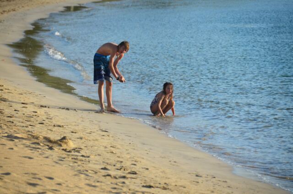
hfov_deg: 6.9
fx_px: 2435
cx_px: 146
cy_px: 97
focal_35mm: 300
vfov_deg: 4.6
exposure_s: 1/400
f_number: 6.3
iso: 200
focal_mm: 200
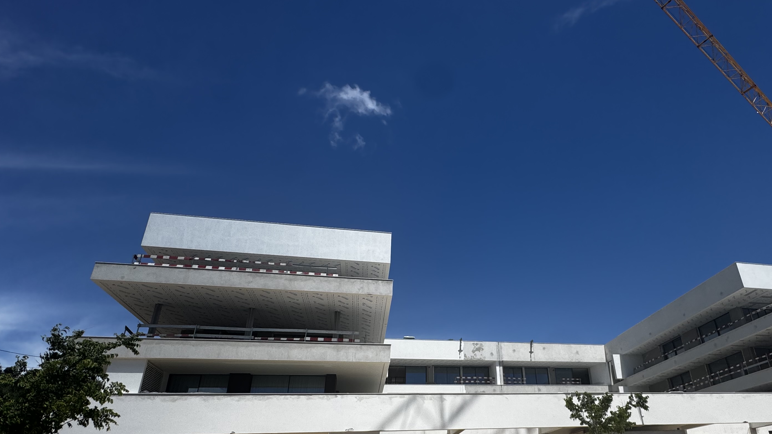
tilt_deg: +24.9
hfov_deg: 79.8
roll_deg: +3.1
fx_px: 450
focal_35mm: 22
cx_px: 478
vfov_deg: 50.5
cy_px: 291
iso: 50
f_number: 2.2
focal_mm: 2.22
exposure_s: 1/2985
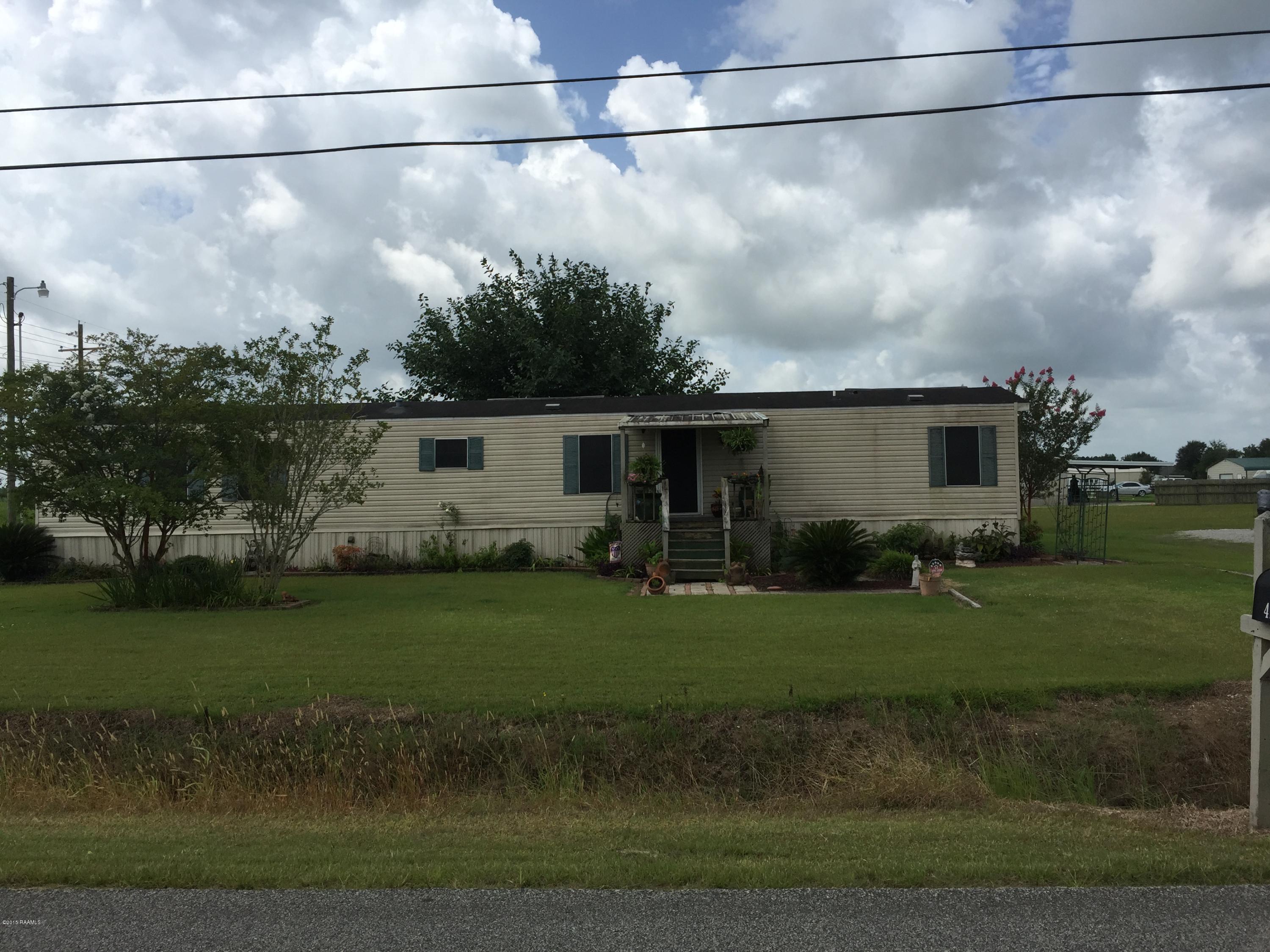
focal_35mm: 29
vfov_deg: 48.2
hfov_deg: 61.7
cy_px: 476
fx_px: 1064
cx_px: 635
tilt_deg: +1.4
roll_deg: +0.1
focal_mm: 4.15
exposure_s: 1/2475
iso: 32
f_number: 2.2
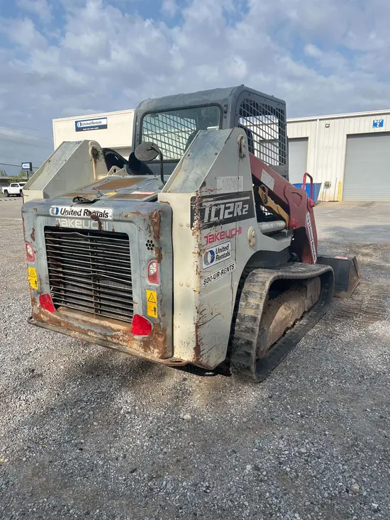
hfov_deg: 53.1
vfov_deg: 67.3
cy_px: 260
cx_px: 195
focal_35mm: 26
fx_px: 390
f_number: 1.6
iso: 50
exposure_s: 1/3413
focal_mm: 5.1
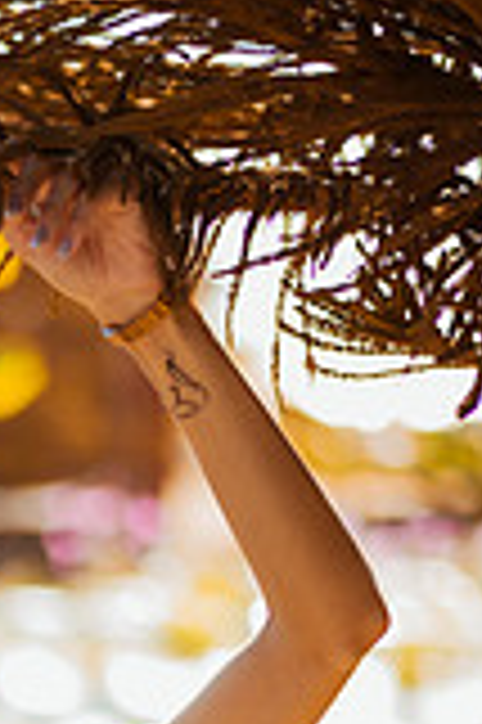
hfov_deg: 8.3
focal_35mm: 162
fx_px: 3260
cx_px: -185
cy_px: 971
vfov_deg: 12.3
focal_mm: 58
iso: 50
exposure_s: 1/1250
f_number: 1.4
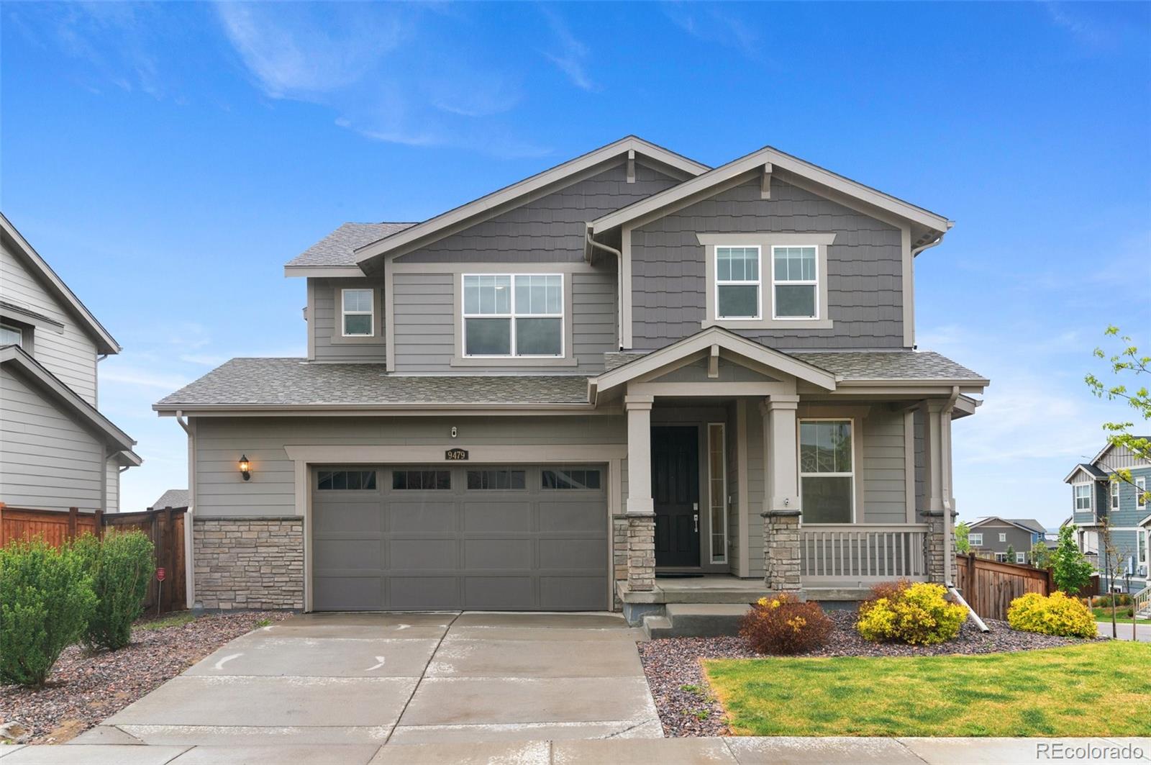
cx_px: 576
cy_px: 382
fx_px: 1118
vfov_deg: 37.8
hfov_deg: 54.5
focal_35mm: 35
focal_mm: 35
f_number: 8
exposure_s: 1/100
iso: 400
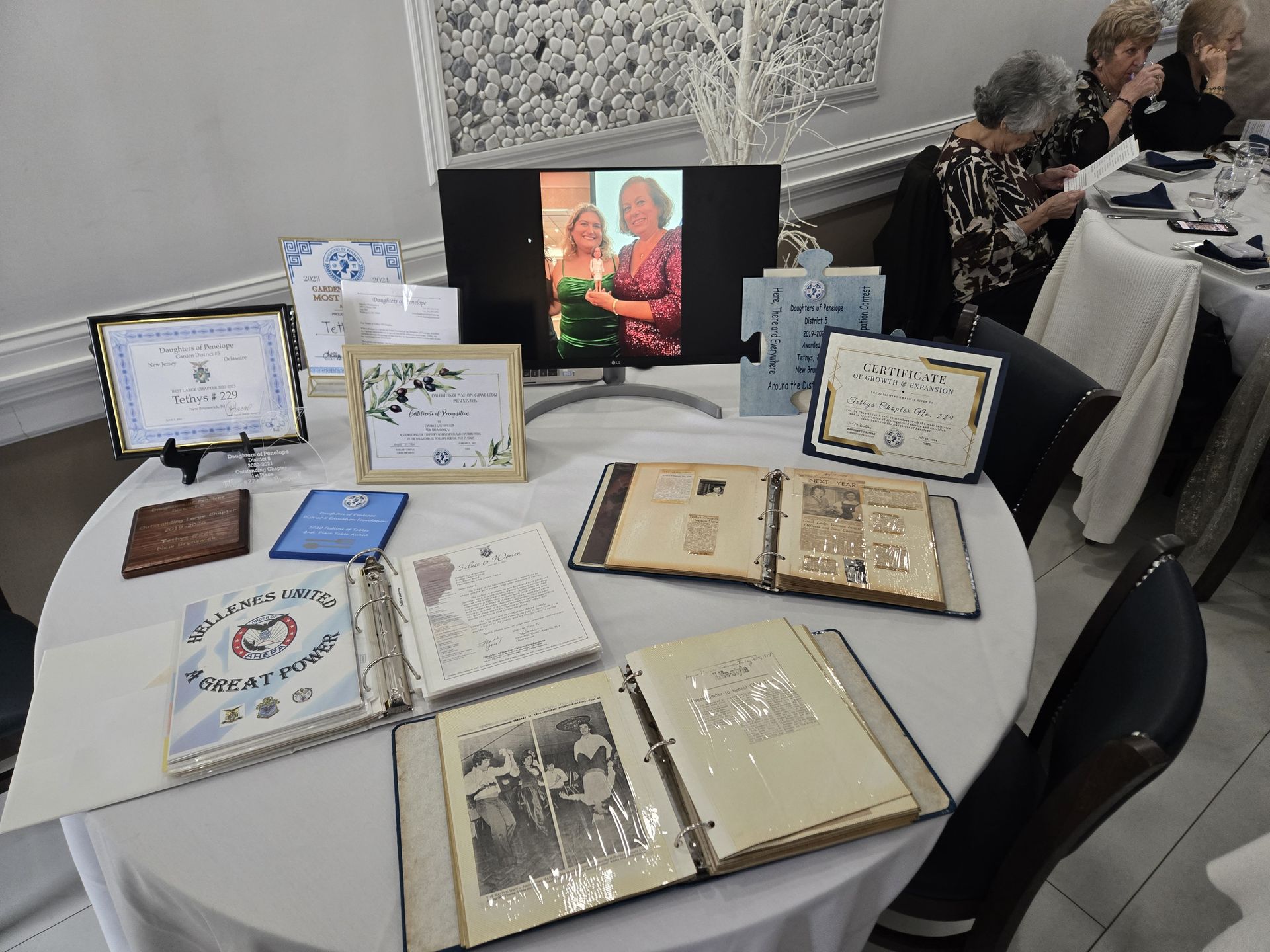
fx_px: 844
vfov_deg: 58.9
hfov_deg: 73.9
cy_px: 476
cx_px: 635
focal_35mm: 23
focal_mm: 5.4
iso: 400
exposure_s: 1/120
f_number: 1.8
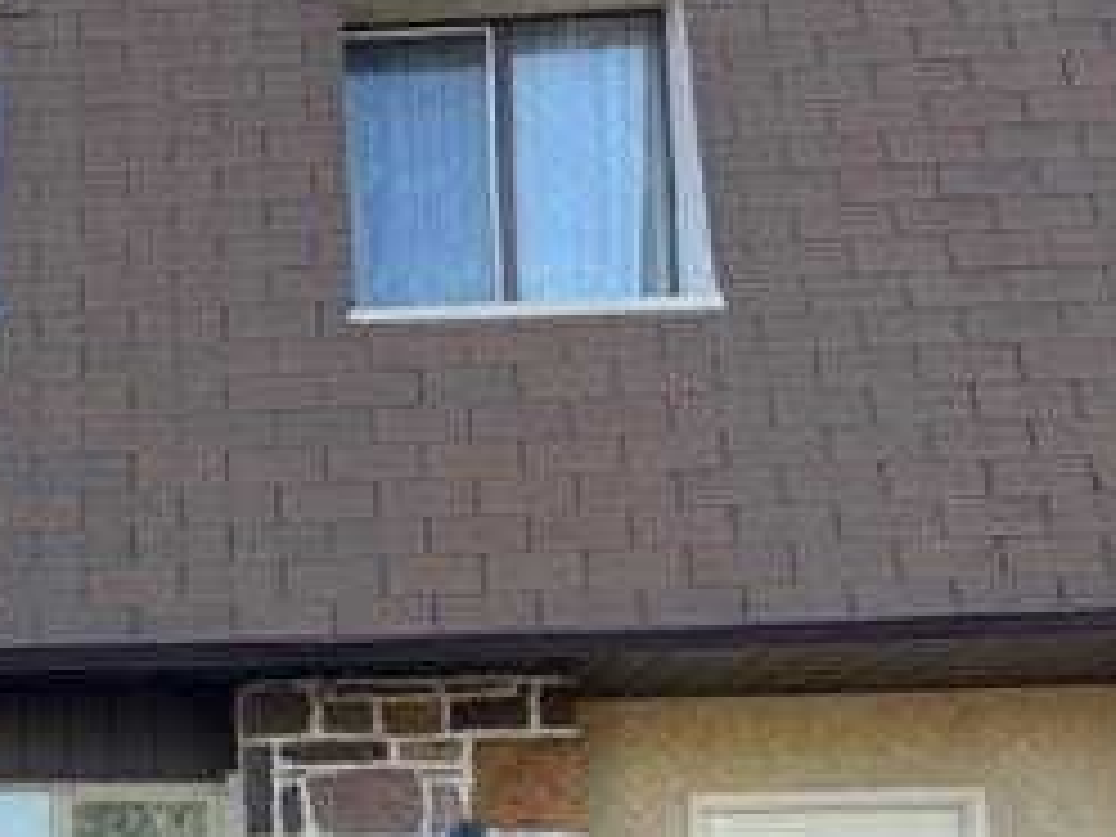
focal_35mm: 67
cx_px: 86
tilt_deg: +8.3
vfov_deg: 21.4
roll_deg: +1.5
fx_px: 2160
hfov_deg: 27.8
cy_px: 770
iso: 32
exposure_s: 1/287
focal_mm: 4.2
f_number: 1.6
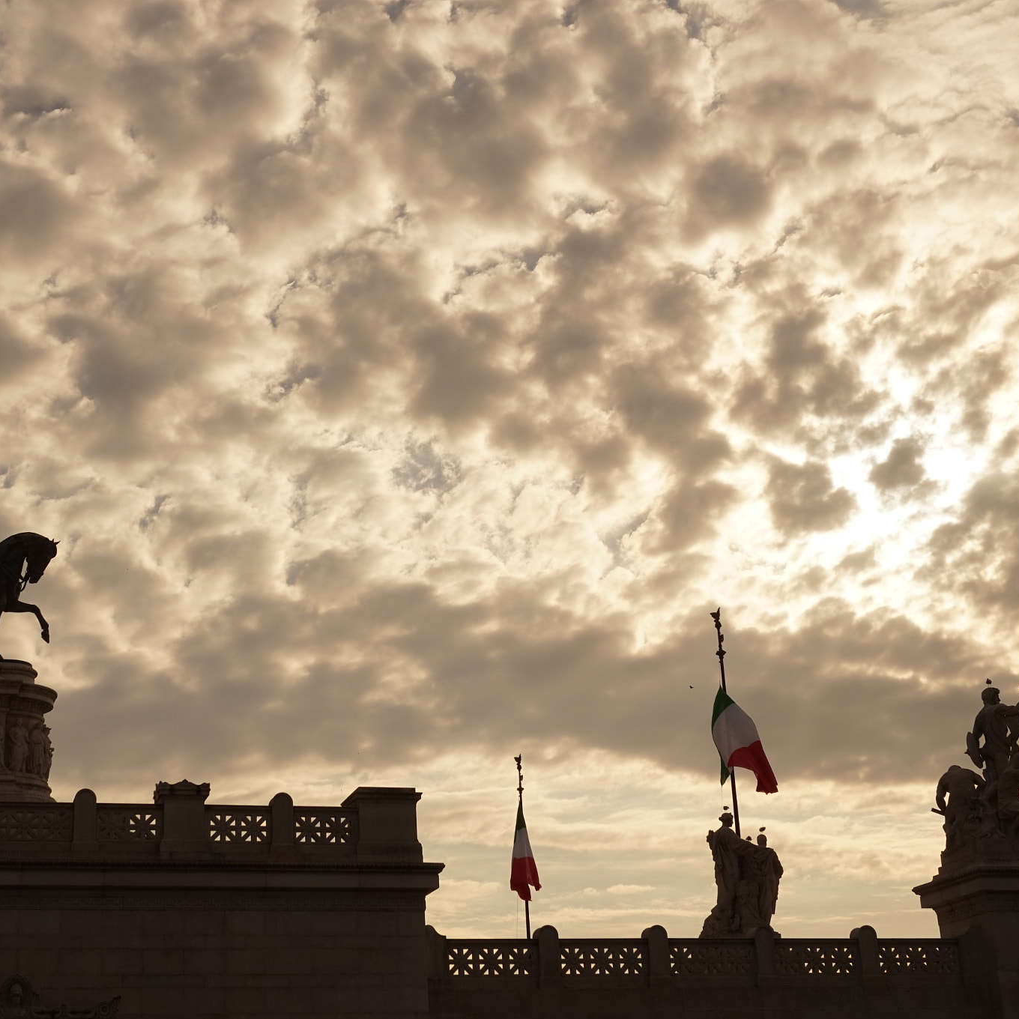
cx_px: 382
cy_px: 510
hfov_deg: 30.6
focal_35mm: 56
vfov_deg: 30.7
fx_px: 1853
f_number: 11
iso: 100
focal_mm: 29
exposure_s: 1/640
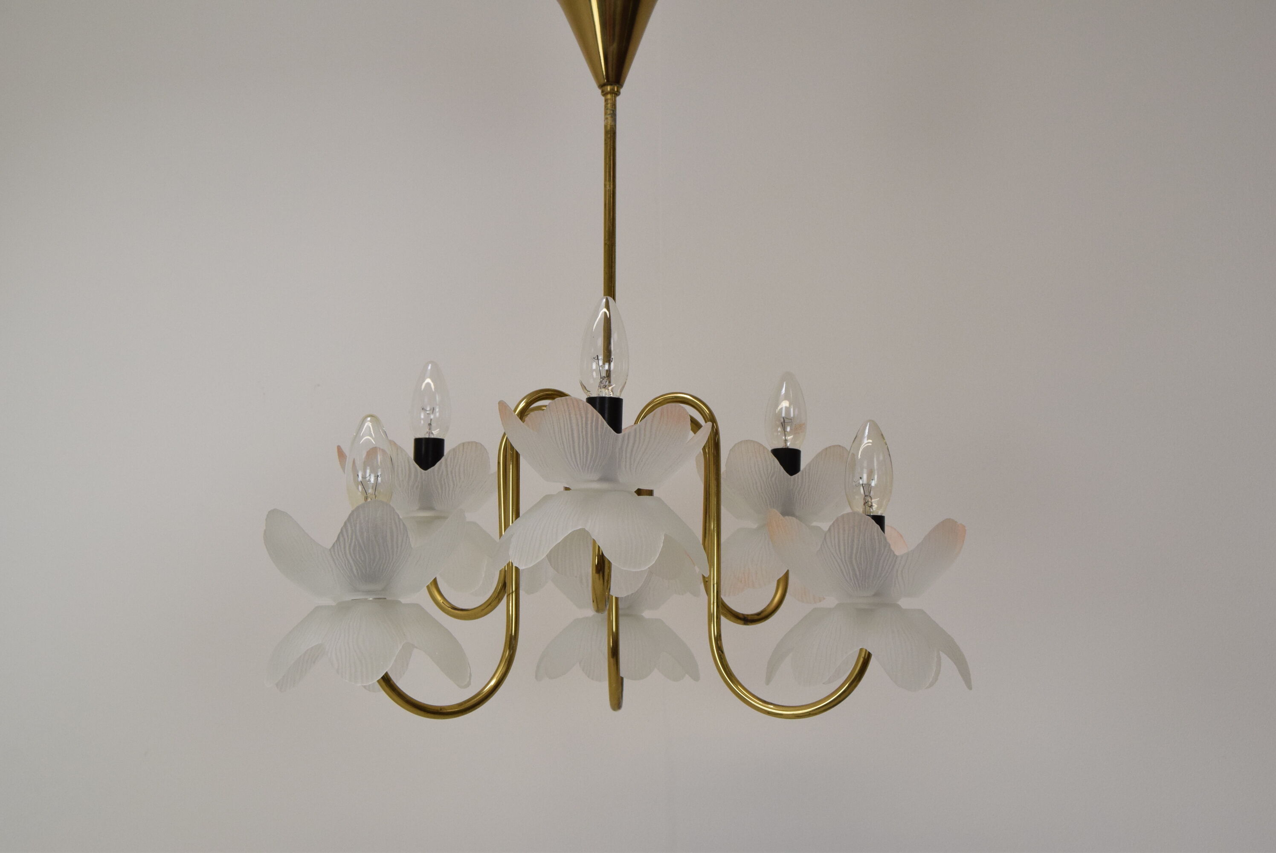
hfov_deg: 41.1
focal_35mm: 48
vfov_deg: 28.1
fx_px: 1703
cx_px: 638
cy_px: 426
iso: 1600
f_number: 9
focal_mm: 32
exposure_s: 1/320
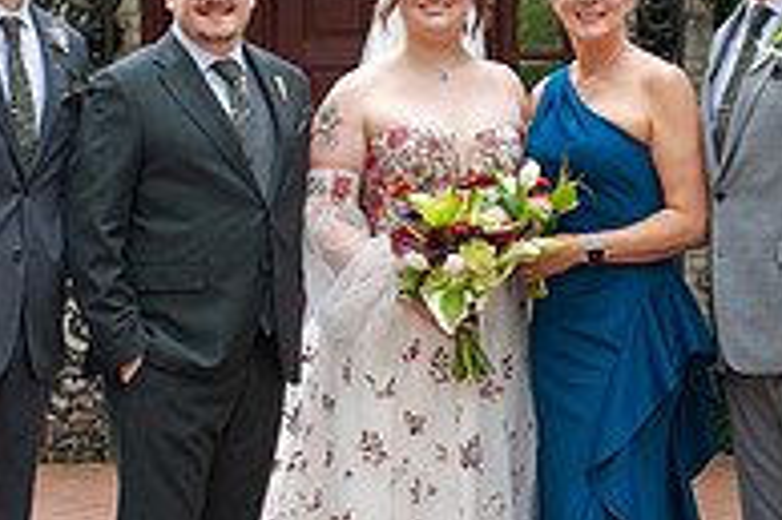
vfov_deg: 10.8
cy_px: 357
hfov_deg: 16.3
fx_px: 2735
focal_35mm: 126
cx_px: 458
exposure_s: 1/320
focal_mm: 35
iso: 160
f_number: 3.2
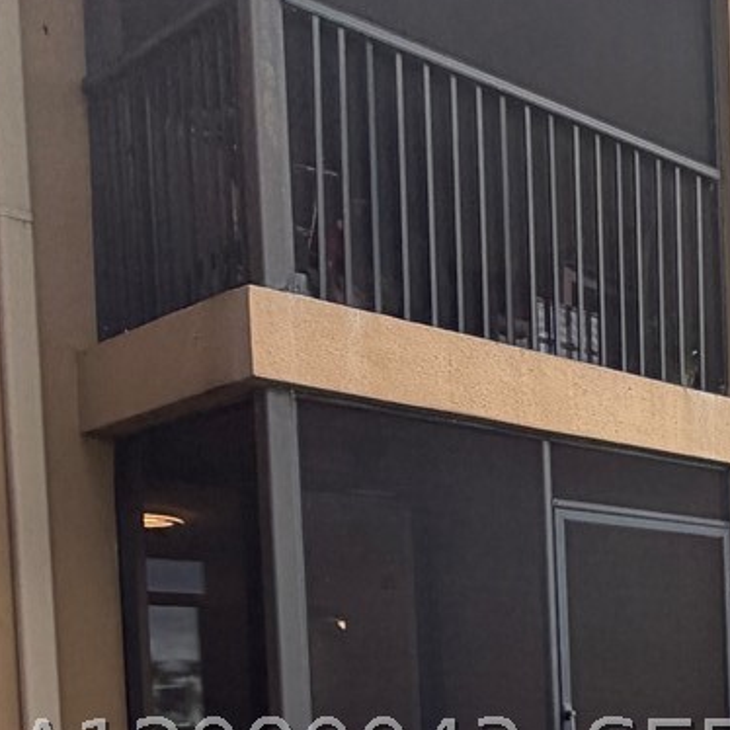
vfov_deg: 29.7
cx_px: 1161
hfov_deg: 23.7
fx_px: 1265
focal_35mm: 53
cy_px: 753
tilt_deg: -2.2
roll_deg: +1.0
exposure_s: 1/734
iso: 40
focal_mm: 2.22
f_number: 2.2
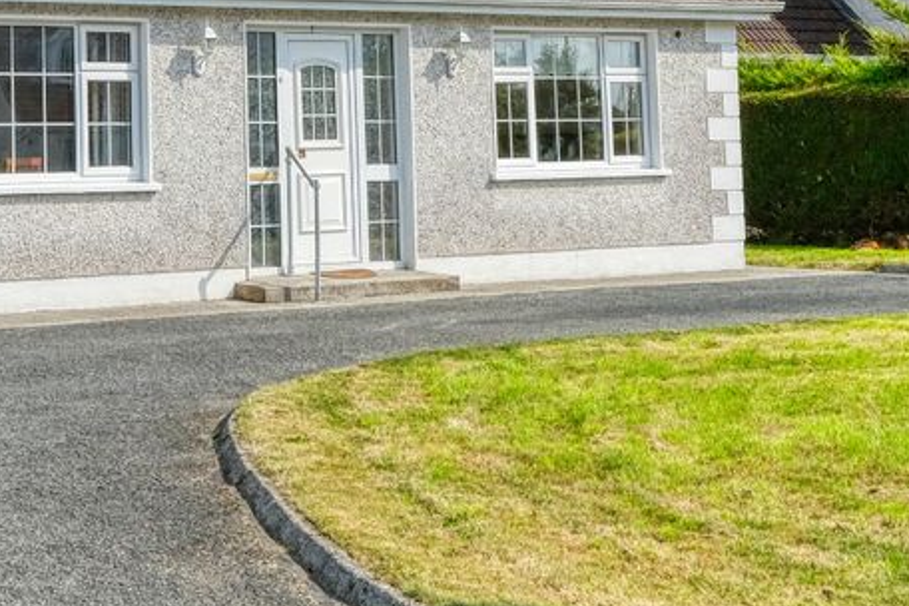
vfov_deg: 16.8
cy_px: -54
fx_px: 1995
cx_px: 116
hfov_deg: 25.0
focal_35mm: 79
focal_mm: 16.6
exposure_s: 1/800
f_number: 9
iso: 1000
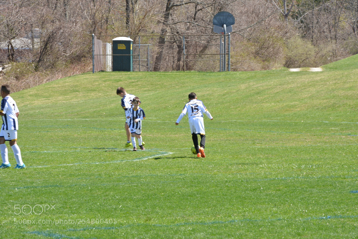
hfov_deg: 10.3
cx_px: 179
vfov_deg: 6.9
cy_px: 120
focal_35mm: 200
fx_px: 1989
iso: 1000
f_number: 20
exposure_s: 1/160
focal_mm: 200
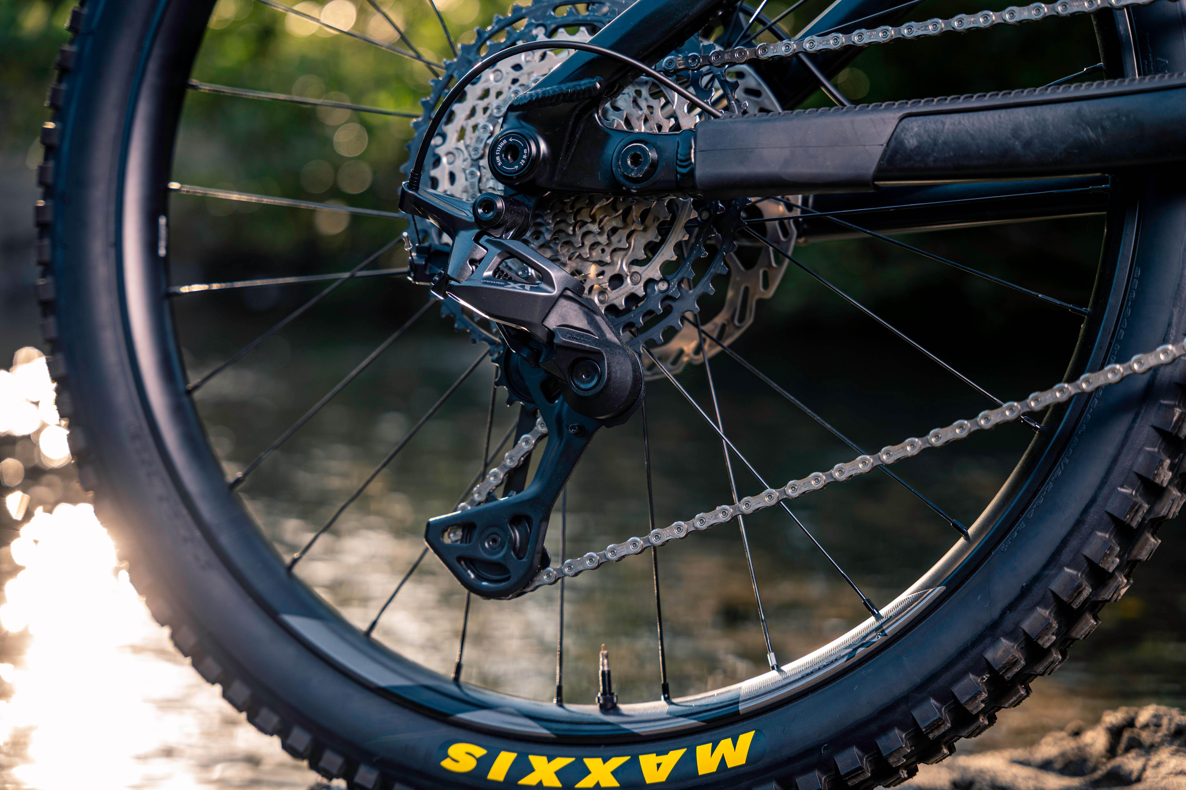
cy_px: 395
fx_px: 2306
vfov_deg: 19.5
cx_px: 593
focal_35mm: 70
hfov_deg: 28.8
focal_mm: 70
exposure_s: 1/160
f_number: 2.8
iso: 64
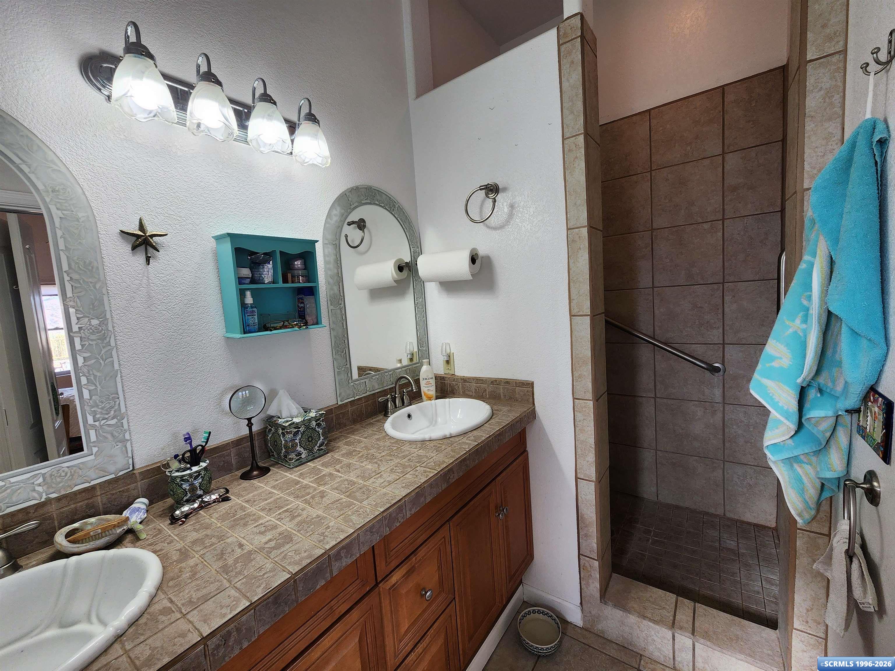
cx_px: 448
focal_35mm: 13
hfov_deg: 106.2
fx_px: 336
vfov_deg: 89.9
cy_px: 336
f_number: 2.2
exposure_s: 1/120
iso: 100
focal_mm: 2.2
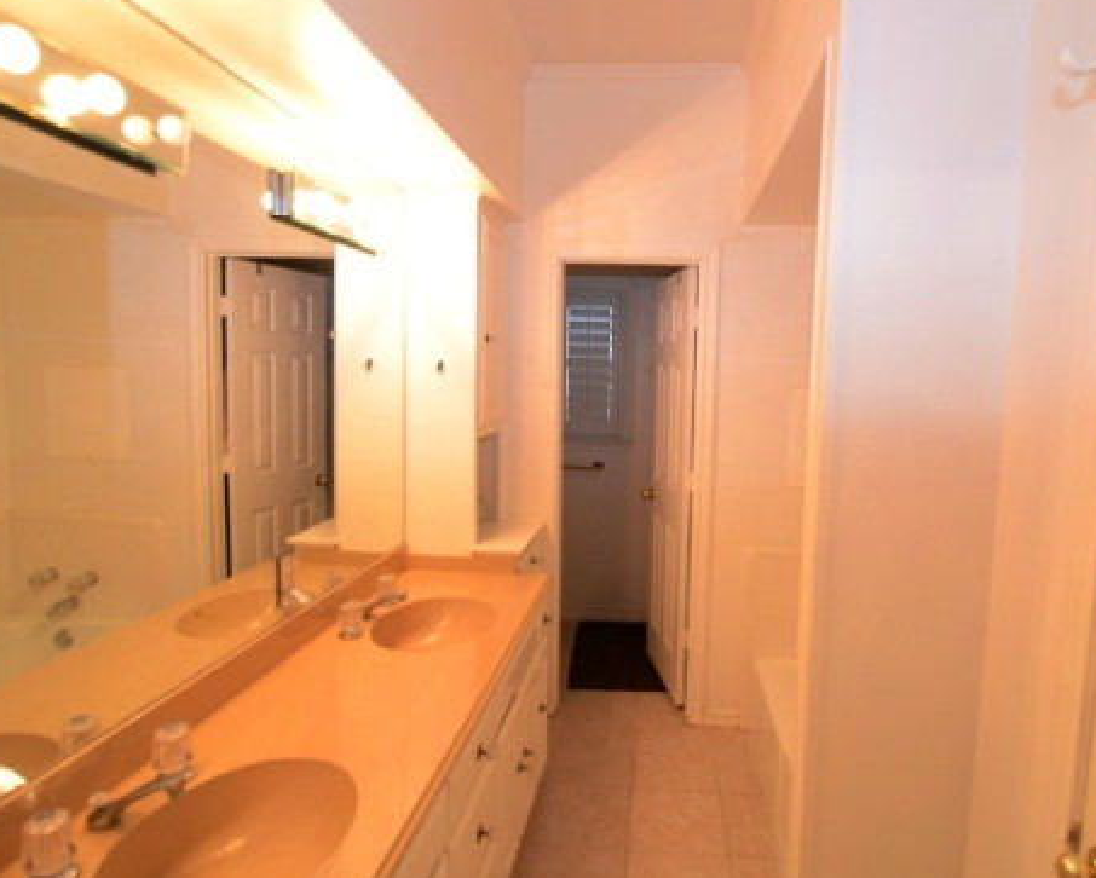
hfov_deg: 81.0
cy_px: 423
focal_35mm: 20
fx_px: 636
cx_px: 623
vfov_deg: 69.2
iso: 100
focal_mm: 11
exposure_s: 1/8
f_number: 3.5
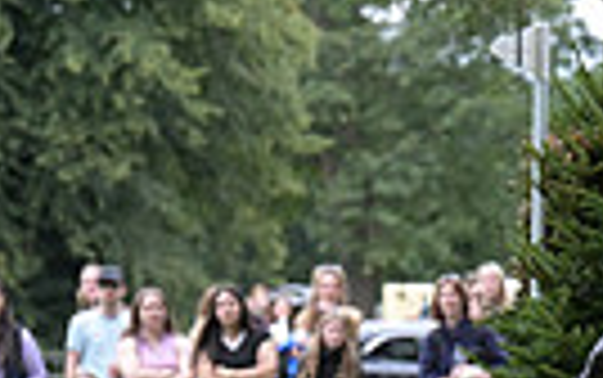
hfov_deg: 4.5
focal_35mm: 459
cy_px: 250
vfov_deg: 2.9
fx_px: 7549
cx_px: 1112
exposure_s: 1/1250
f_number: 5.6
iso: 2000
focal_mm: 104
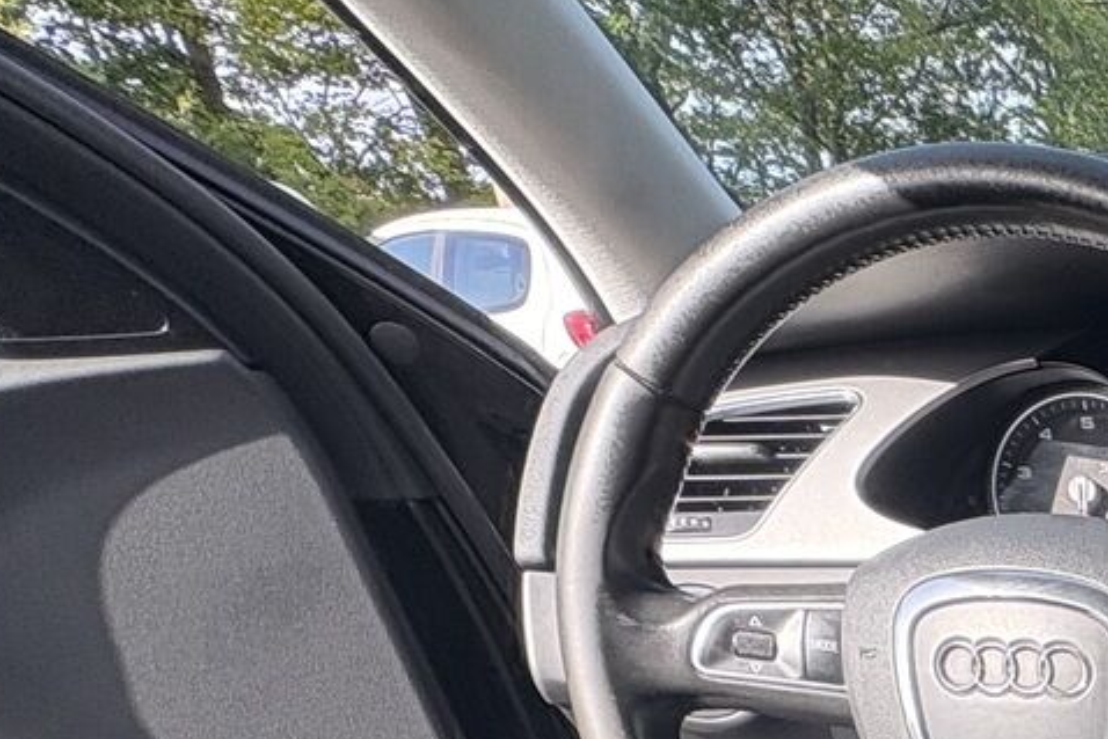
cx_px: 1835
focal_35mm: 52
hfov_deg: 24.5
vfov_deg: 20.4
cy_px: 1237
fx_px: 1601
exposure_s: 1/230
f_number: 2.2
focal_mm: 2.22
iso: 64
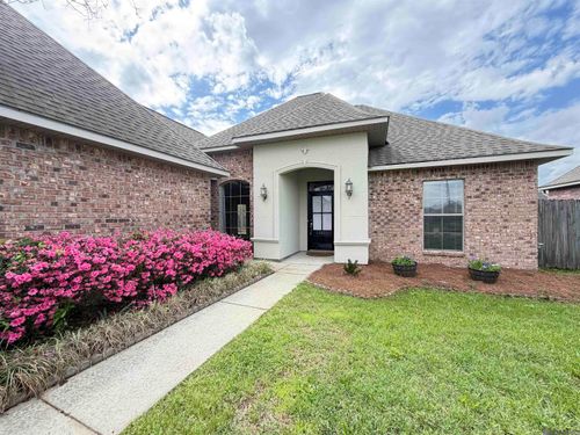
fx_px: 235
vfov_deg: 85.7
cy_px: 218
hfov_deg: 102.1
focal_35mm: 14
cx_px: 290
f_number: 2.2
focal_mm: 2.22
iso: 64
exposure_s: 1/479
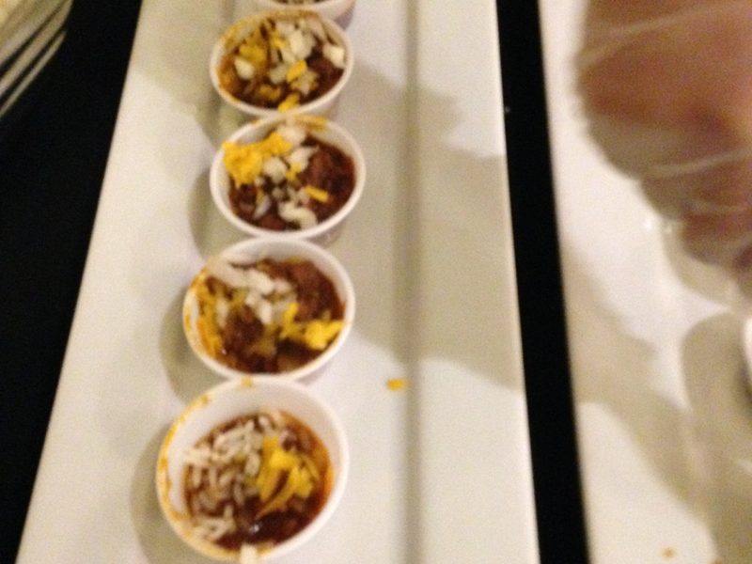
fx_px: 717
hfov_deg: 55.4
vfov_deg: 42.9
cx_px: 376
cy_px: 282
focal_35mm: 33
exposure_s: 1/15
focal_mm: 4.12
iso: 800
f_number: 2.4
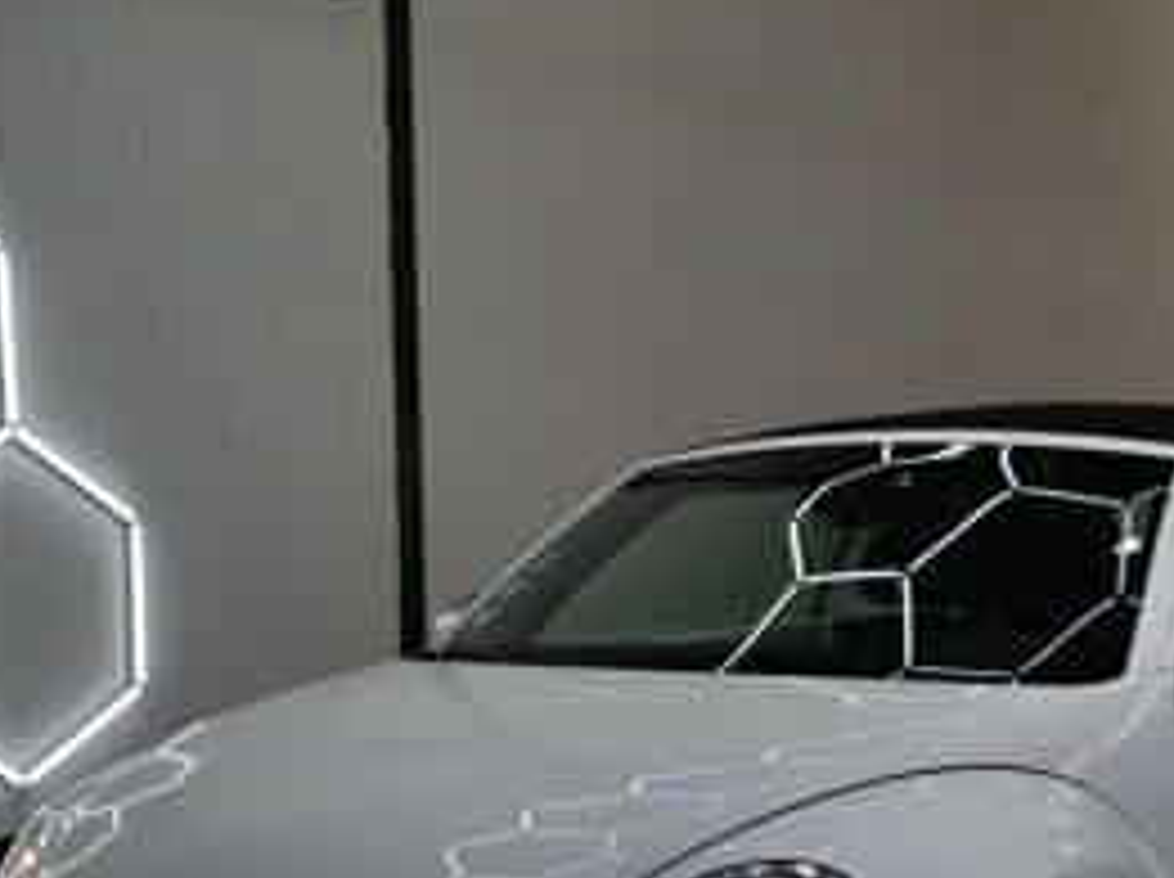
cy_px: 792
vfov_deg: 20.5
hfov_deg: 27.7
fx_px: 2371
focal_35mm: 70
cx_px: 760
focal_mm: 19
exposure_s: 1/125
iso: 200
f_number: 3.9
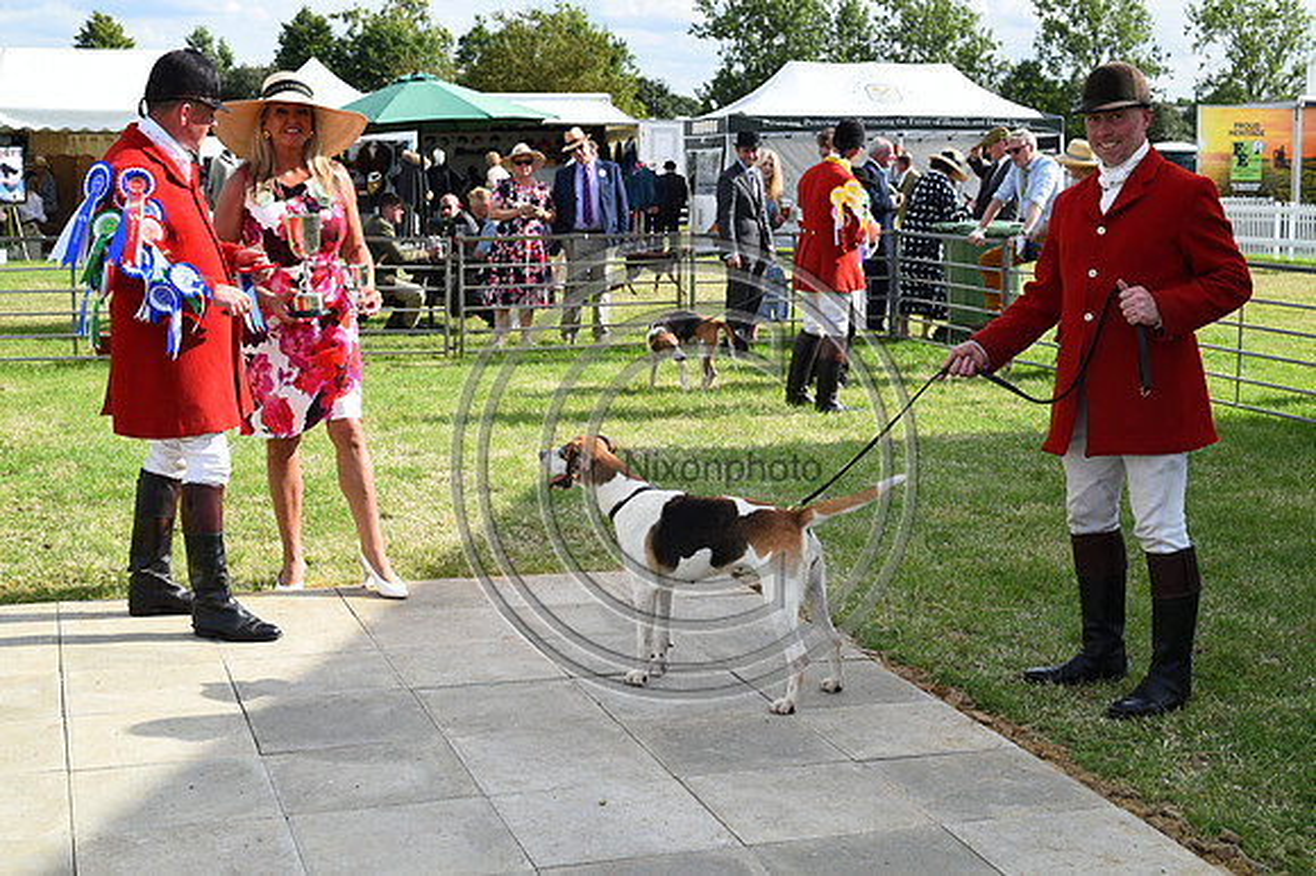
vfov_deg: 27.0
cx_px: 658
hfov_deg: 39.6
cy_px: 438
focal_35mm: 50
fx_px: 1827
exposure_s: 1/1250
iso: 1000
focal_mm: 50
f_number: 10
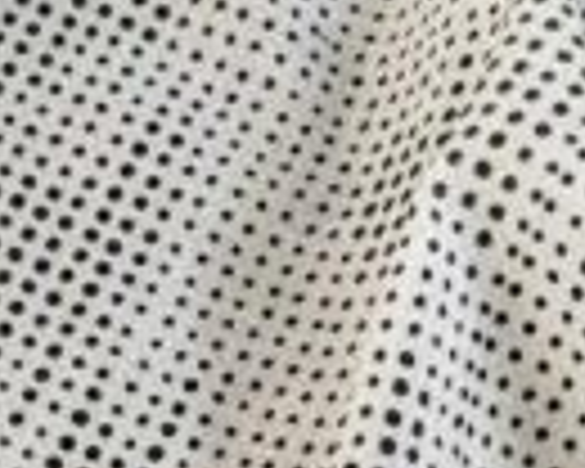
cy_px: 1015
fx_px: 1870
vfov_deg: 12.2
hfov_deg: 17.2
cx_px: -54
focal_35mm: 108
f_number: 1.73
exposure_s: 1/99.9
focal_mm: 4.38
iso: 139
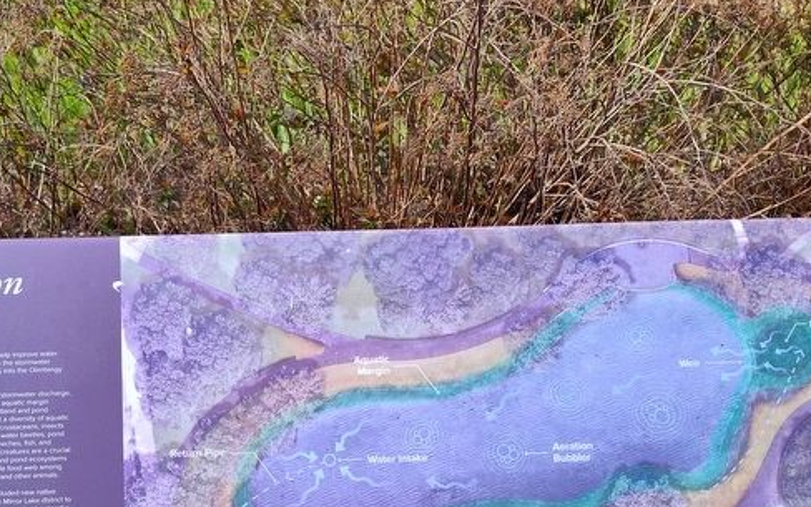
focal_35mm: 40
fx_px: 884
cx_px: 269
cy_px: 465
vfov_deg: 30.4
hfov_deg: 48.4
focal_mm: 5.56
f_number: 1.8
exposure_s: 1/498
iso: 100
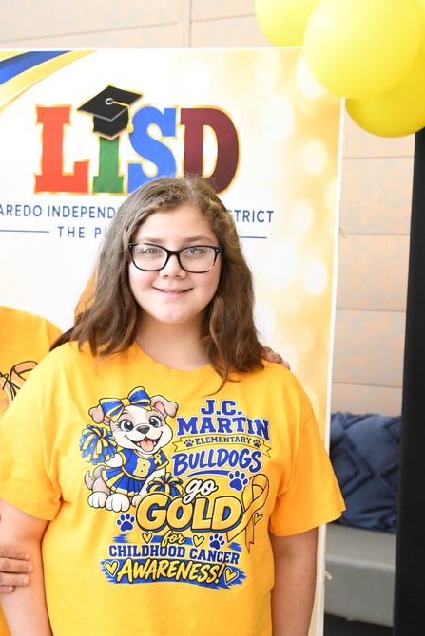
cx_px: 127
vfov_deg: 36.2
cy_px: 320
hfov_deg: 24.5
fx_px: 973
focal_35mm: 55
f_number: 5.6
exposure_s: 1/320
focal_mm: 24
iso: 1600
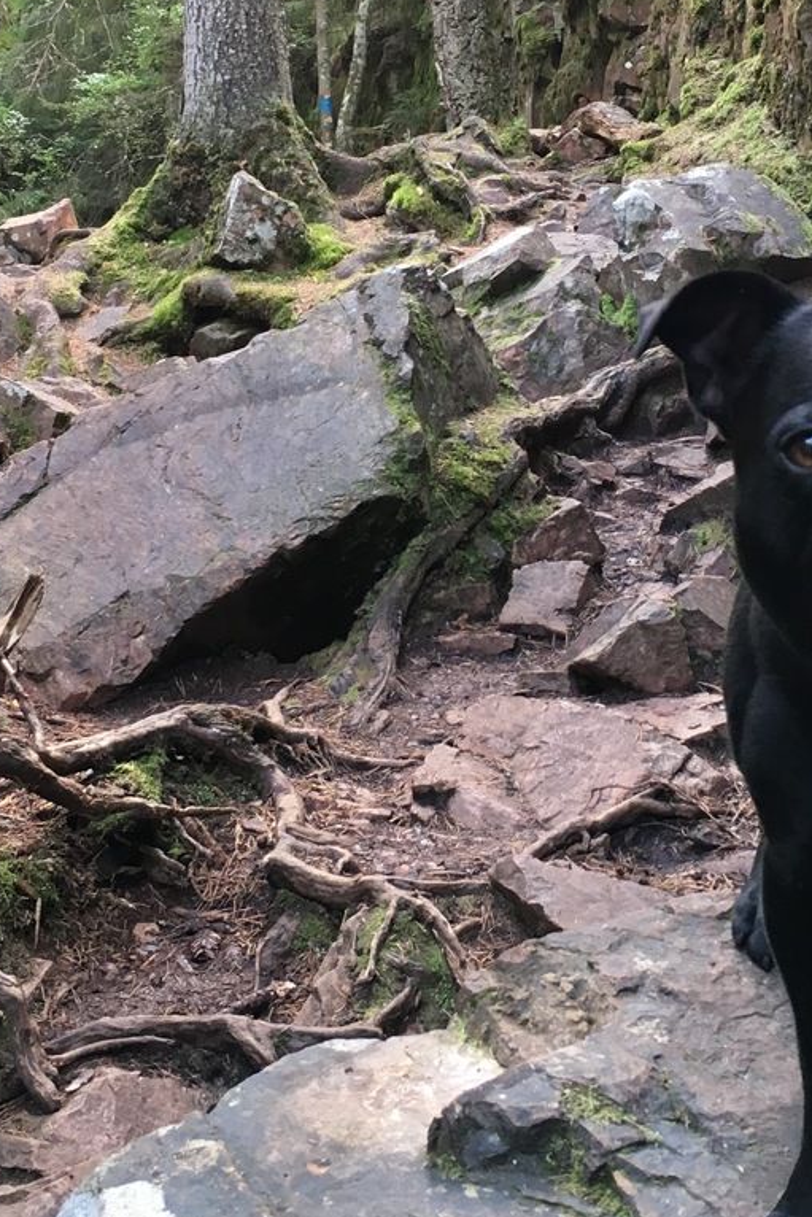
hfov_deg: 21.6
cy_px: 338
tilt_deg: -2.8
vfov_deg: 31.4
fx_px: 2130
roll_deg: +1.5
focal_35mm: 63
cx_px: 472
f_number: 2.2
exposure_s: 1/33
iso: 50
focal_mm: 4.15
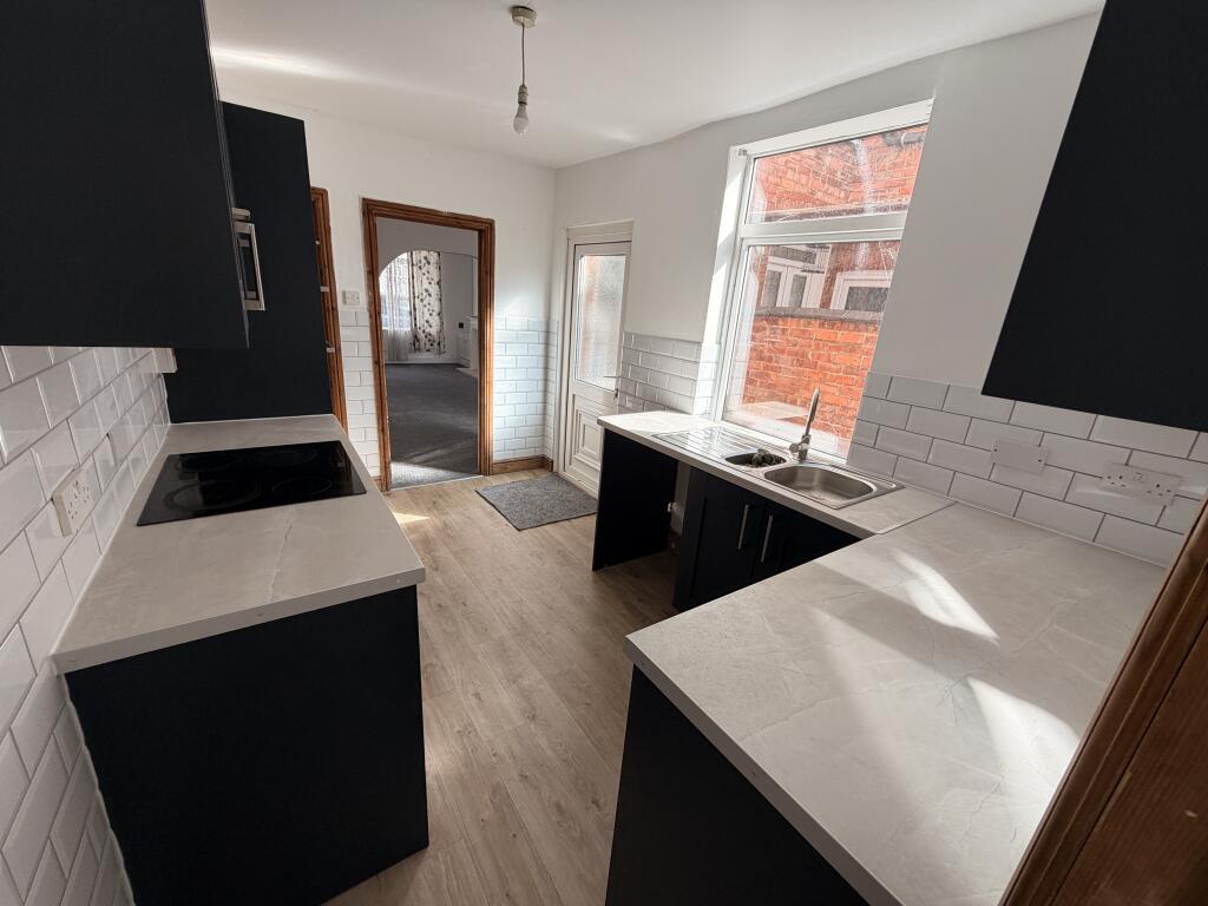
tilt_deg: -17.5
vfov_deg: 85.7
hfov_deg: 102.1
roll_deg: -3.6
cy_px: 453
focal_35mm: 14
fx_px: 489
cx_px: 604
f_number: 2.2
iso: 50
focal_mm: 2.22
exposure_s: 1/121
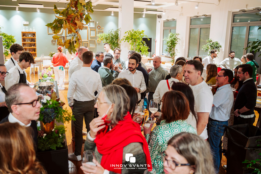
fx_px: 215
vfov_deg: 44.0
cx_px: 123
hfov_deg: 62.5
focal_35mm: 30
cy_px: 82
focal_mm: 28
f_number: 2.8
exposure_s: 1/160
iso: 5000
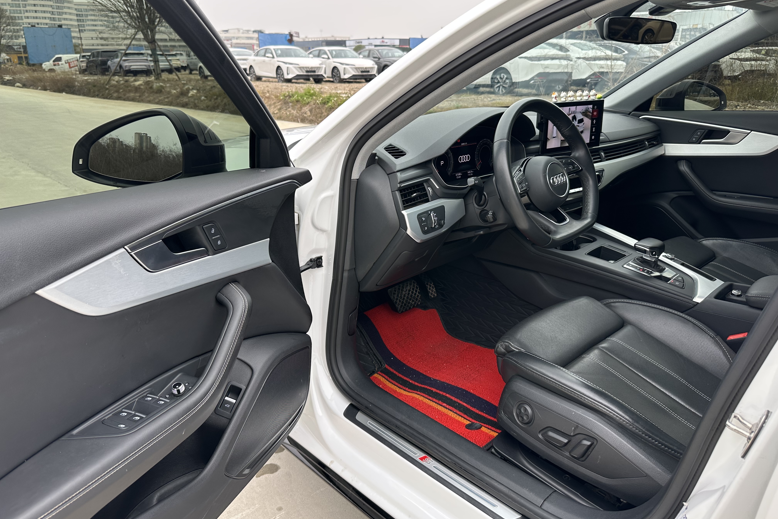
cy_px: 247
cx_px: 389
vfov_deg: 51.3
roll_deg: +0.4
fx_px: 540
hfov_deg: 71.5
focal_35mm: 25
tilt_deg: -18.4
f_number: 1.78
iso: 80
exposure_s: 1/448
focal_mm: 6.86
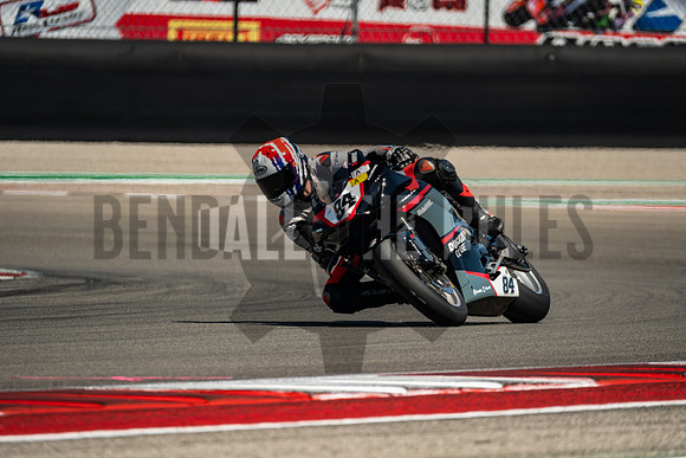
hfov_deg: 3.4
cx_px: 343
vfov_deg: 2.3
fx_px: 11435
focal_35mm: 600
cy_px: 229
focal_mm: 400
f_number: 5.6
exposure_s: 1/1600
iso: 500
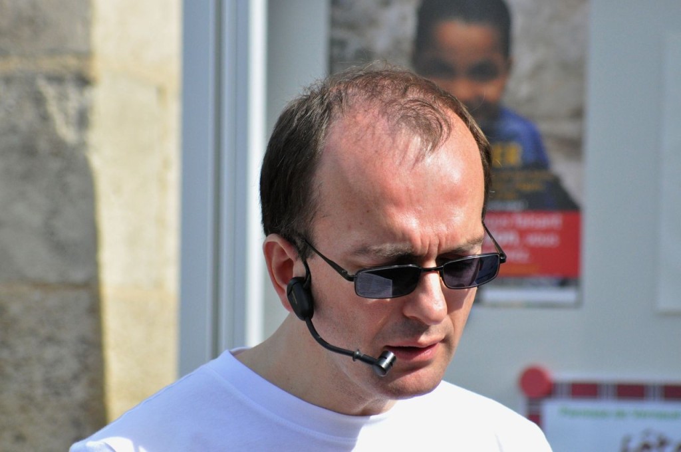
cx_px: 340
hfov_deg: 5.7
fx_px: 6801
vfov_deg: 3.8
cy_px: 226
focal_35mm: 360
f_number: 7.1
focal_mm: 240
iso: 1600
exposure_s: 1/3200
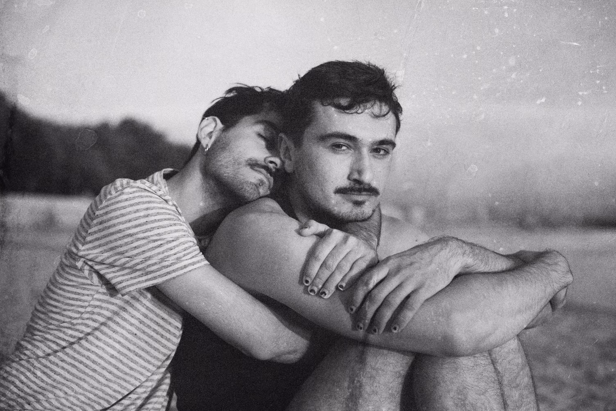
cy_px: 206
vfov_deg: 27.0
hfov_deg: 39.6
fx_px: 856
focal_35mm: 50
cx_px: 308
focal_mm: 50
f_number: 2.8
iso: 640
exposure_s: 1/4000
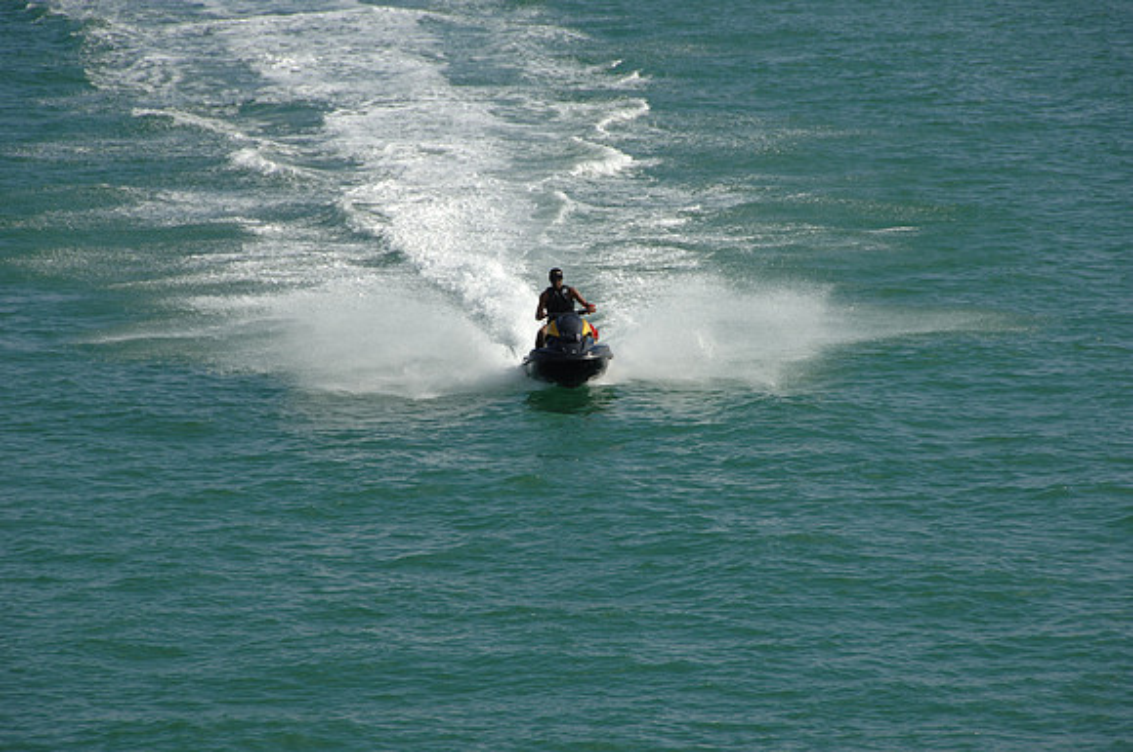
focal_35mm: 300
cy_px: 376
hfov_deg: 6.9
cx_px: 566
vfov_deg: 4.6
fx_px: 9428
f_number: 8.5
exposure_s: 1/320
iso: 100
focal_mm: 200
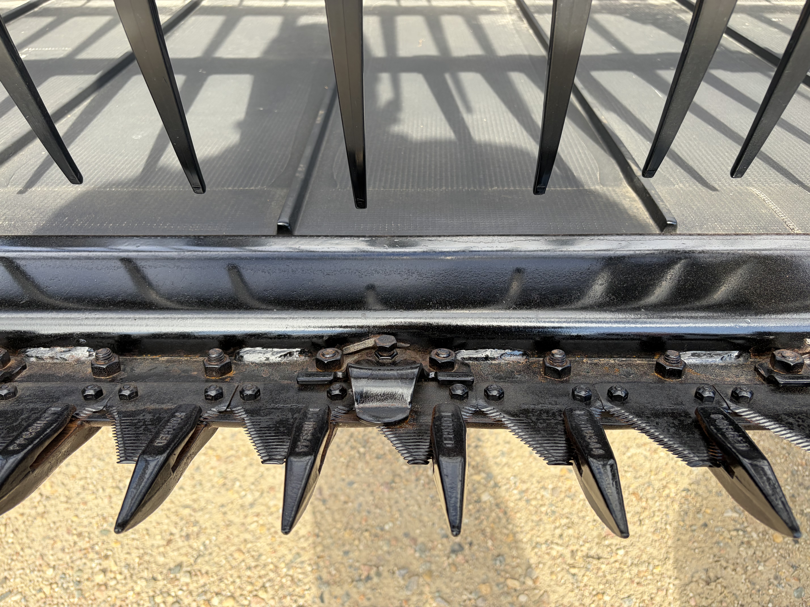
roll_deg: +2.6
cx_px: 405
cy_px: 304
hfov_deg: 67.3
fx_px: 608
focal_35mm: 26
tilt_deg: -39.5
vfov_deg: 53.1
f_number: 1.6
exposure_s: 1/523
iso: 50
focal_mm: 5.96
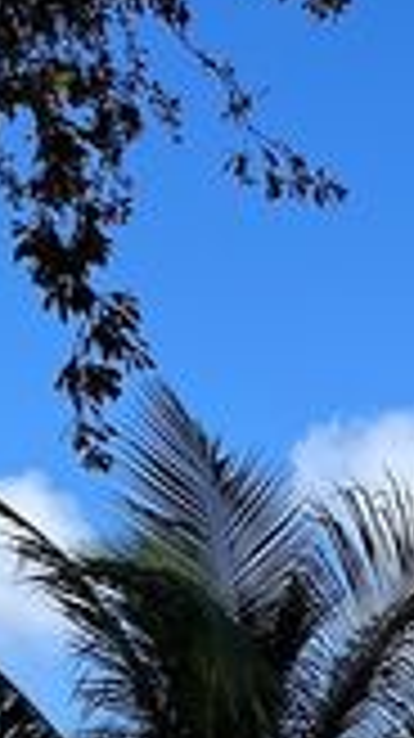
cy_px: 1294
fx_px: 2249
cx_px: 639
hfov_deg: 10.1
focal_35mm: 115
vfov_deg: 16.0
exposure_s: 1/2571
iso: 50
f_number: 1.6
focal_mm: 5.1
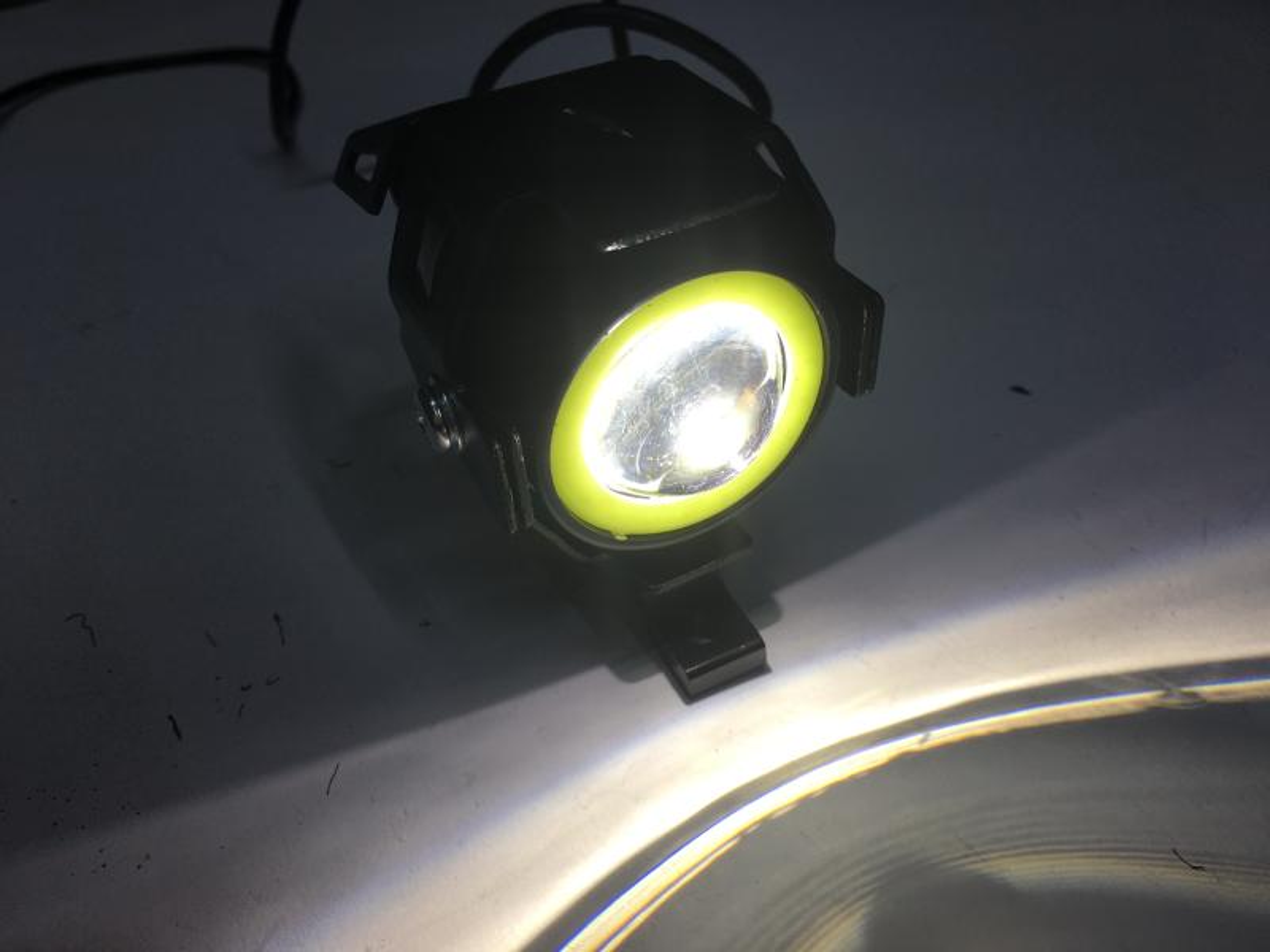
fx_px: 1064
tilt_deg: -37.0
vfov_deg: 48.2
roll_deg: +3.0
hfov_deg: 61.7
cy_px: 476
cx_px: 635
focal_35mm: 29
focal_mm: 4.15
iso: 25
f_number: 2.2
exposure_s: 1/120
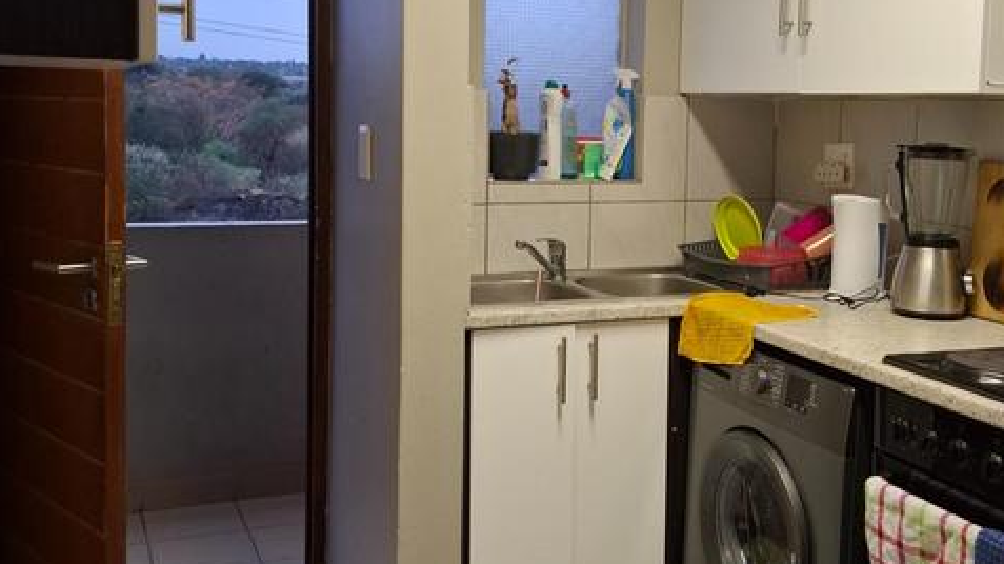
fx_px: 1118
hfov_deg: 48.1
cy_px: 223
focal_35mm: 42
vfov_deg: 28.3
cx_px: 594
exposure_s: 1/50
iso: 250
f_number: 1.8
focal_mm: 5.54
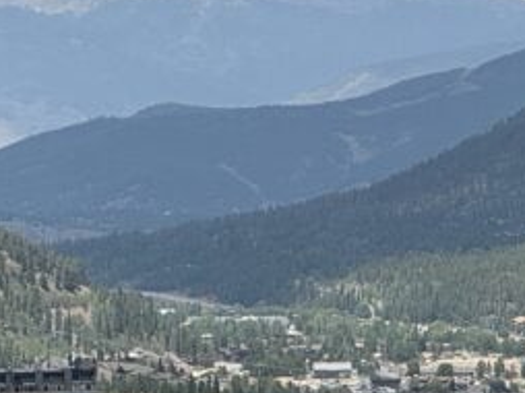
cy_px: 416
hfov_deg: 6.4
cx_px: 322
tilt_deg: -3.8
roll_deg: -0.3
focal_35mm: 311
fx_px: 4712
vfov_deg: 4.8
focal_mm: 9
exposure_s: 1/968
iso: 25
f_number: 2.8
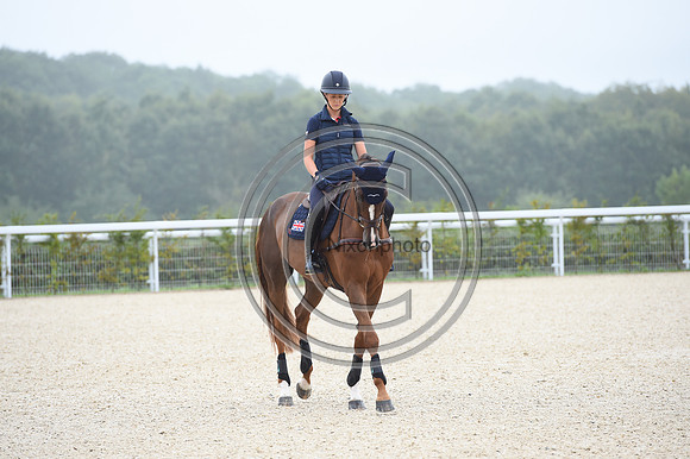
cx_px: 345
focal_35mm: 200
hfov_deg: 10.3
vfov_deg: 6.9
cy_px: 230
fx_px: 3831
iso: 800
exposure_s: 1/800
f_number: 5
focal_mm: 200
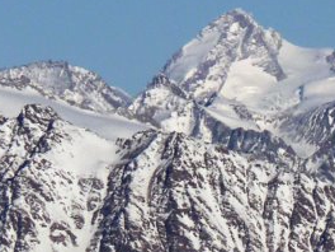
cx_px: 430
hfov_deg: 1.6
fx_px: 11720
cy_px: 61
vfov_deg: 1.2
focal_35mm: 1211
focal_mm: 49.2
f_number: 6.3
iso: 80
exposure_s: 1/800
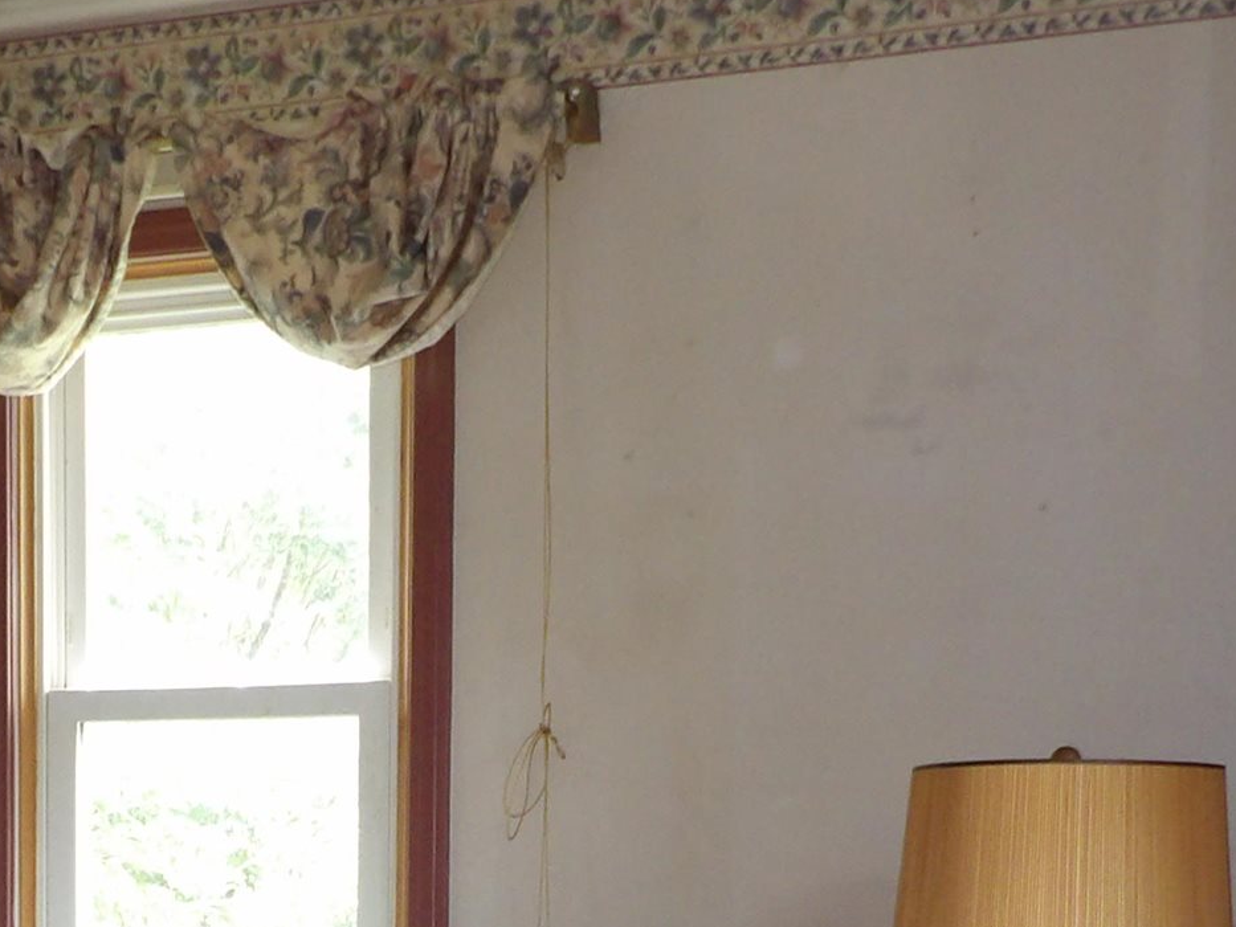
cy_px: 1233
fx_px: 2821
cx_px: 227
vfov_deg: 17.4
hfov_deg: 24.3
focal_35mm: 79
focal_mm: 4.3
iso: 200
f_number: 3.2
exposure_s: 1/33
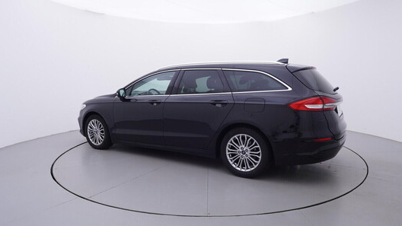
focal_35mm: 25
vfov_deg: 46.7
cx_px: 204
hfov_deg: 75.1
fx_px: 262
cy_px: 121
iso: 200
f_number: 5
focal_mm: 15
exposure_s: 1/80
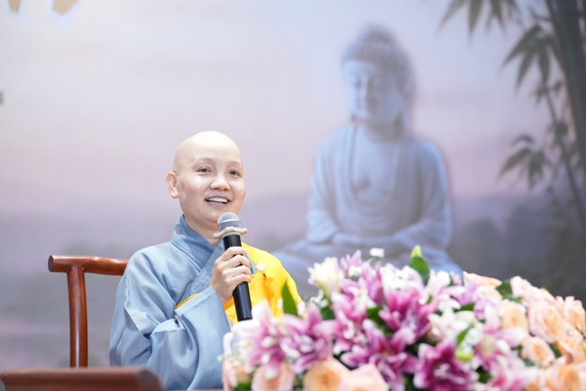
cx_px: 293
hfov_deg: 30.5
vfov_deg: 20.6
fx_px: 1074
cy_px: 196
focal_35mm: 66
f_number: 2.8
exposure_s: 1/200
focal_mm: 66
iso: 4000
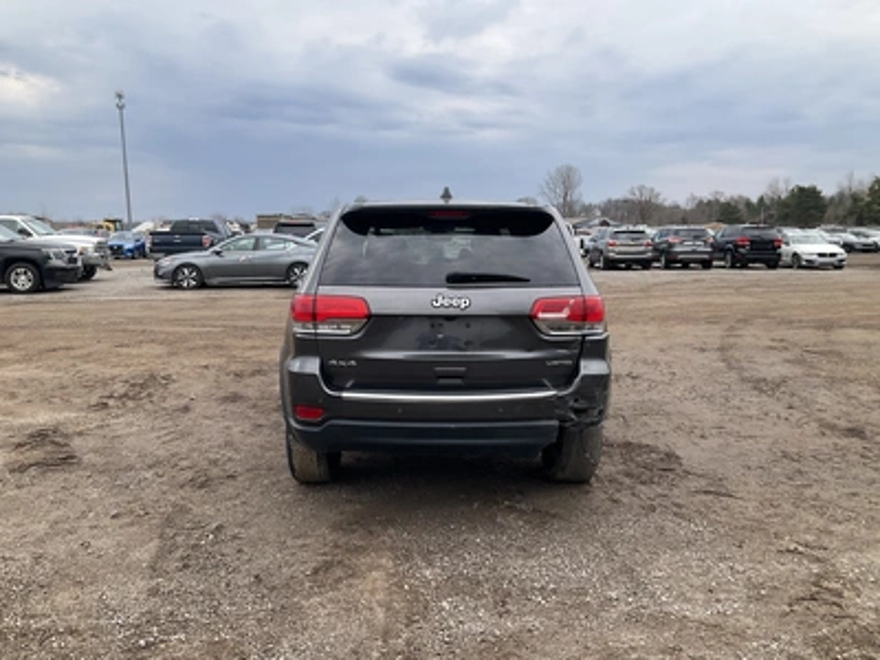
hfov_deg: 61.7
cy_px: 330
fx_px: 737
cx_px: 440
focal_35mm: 29
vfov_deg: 48.2
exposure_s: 1/509
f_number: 1.8
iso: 25
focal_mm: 3
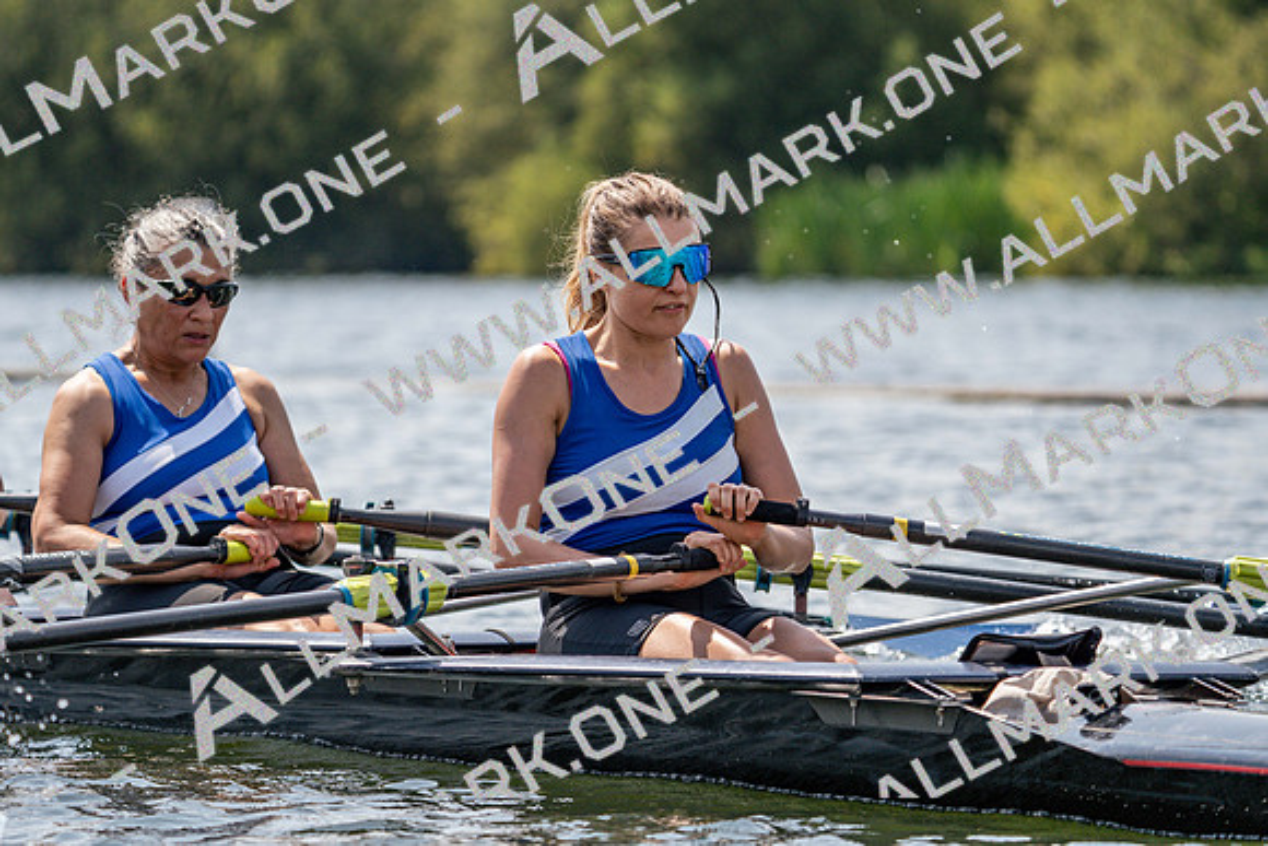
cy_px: 423
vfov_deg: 5.5
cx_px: 634
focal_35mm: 252
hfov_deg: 8.2
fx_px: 8878
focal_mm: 252
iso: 250
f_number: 5.6
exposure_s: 1/1600
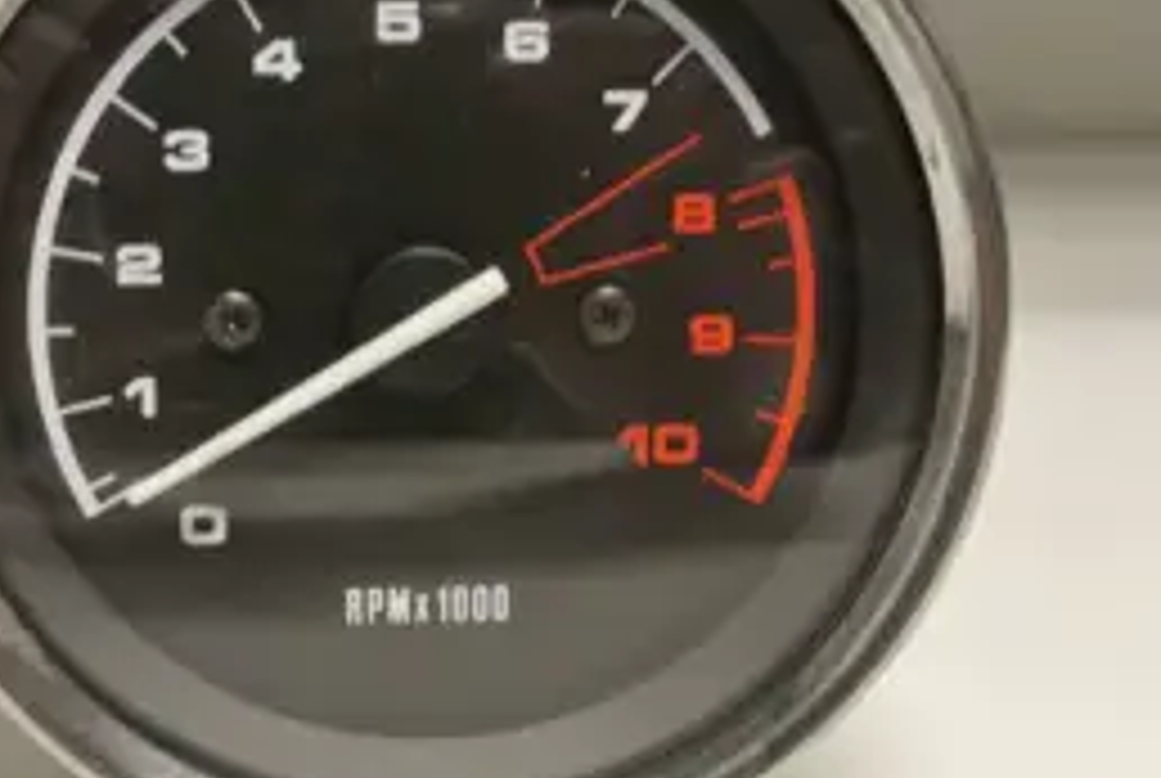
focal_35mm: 75
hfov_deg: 26.8
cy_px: 378
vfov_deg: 18.3
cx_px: 382
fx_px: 2423
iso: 200
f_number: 4
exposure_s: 1/5
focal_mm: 13.6
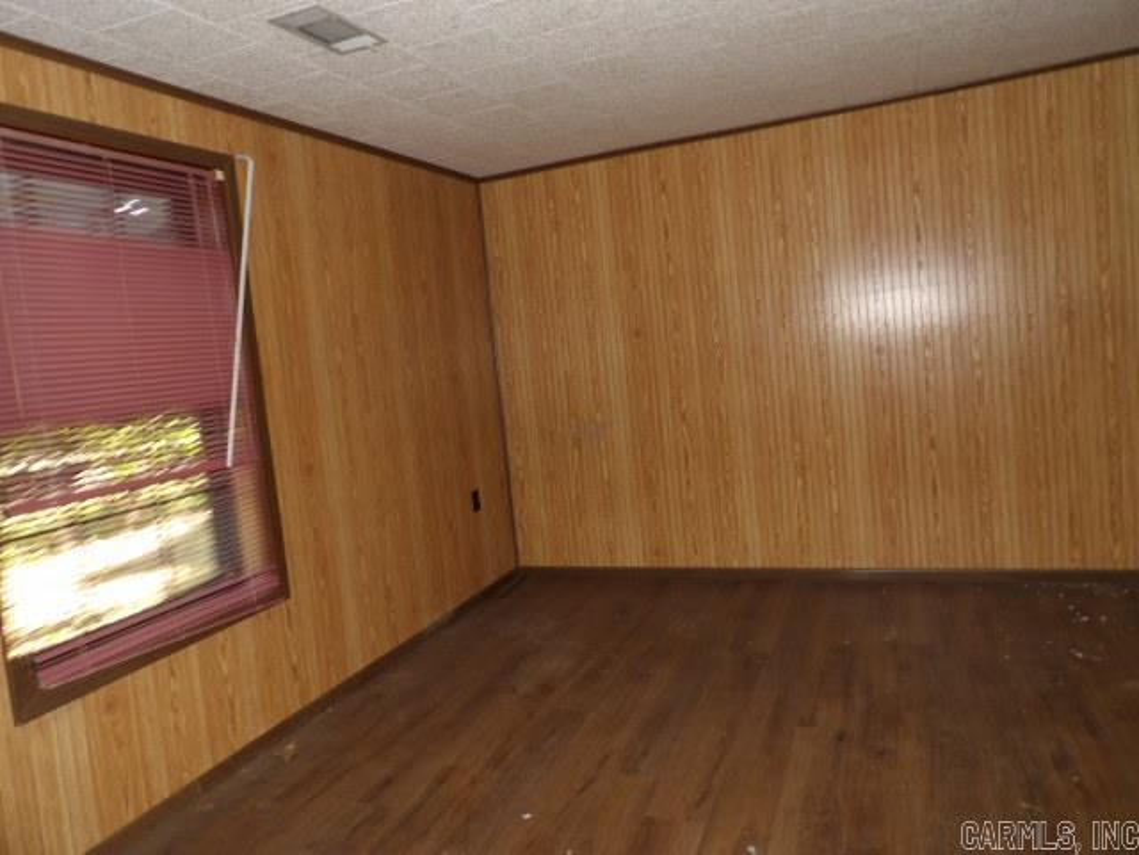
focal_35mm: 24
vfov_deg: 56.8
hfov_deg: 71.6
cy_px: 428
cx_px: 570
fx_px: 790
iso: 200
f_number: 3.2
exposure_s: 1/33
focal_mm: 4.3
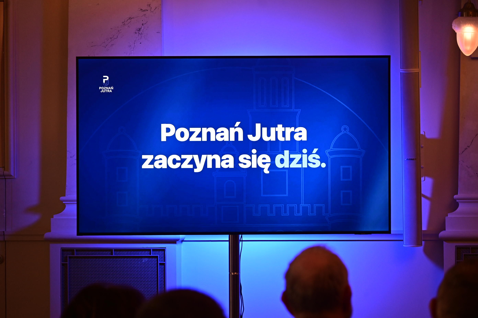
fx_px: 2390
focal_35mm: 180
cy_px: 159
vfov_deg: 7.6
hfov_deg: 11.4
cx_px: 239
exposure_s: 1/60
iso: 800
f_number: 5.3
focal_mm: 120
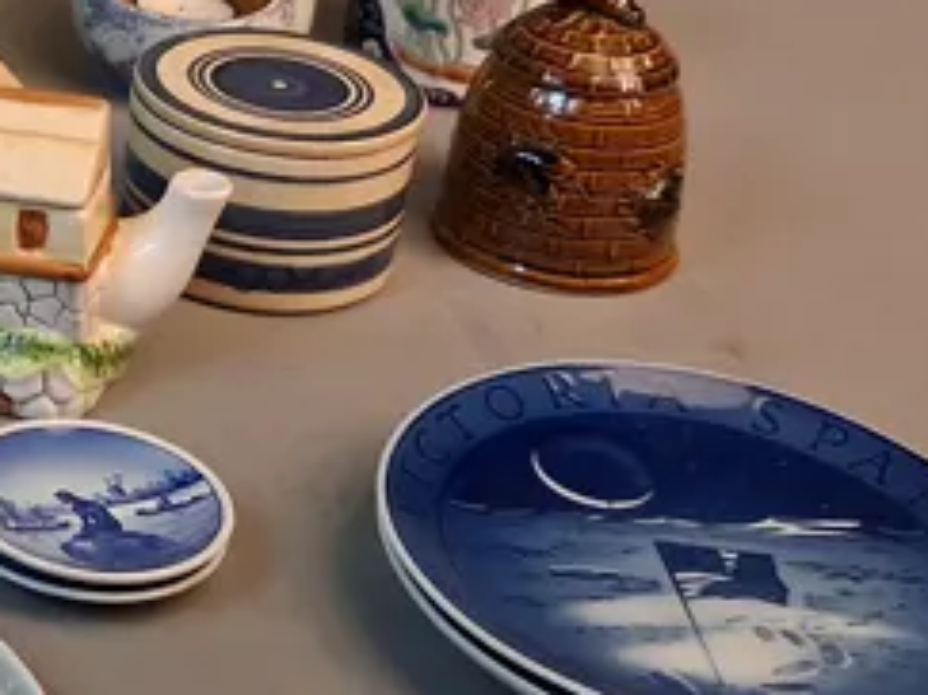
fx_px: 2385
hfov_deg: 20.4
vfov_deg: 16.4
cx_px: -237
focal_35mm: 89
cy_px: 88
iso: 400
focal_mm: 4
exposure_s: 1/100
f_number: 1.8
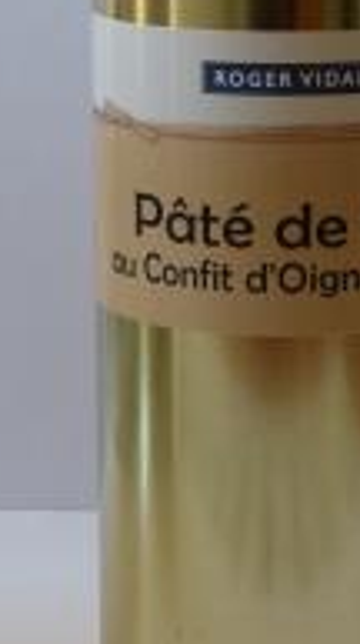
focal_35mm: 152
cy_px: 194
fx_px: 2590
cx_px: 293
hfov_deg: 7.9
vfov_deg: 14.1
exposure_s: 1/60
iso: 160
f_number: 3.2
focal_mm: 10.8
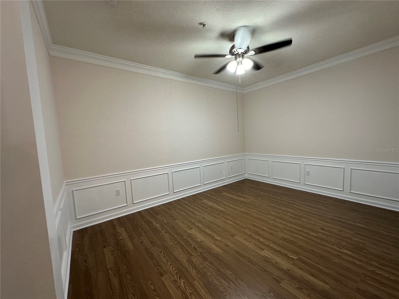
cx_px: 200
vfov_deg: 85.7
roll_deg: +2.4
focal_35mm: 14
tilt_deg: -4.3
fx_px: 161
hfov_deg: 102.1
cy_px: 150
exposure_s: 1/60
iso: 160
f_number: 2.2
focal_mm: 2.22
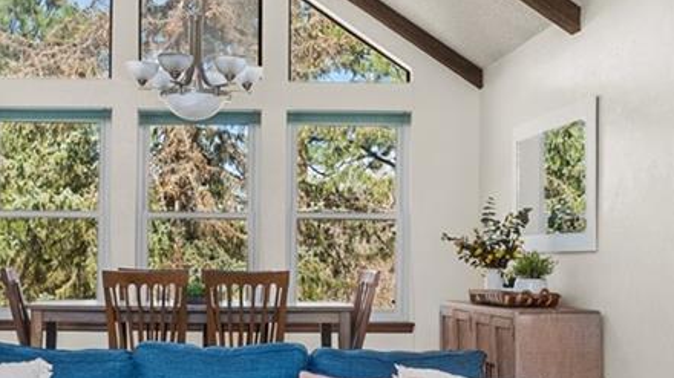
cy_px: 248
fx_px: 1090
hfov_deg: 34.2
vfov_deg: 19.6
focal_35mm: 61
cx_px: 244
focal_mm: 16
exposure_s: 1/6
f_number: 8
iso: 200
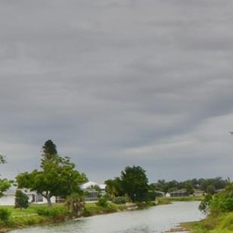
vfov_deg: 11.1
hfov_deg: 10.9
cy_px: 176
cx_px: 282
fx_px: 1196
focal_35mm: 157
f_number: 11
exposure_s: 1/250
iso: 100
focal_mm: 24
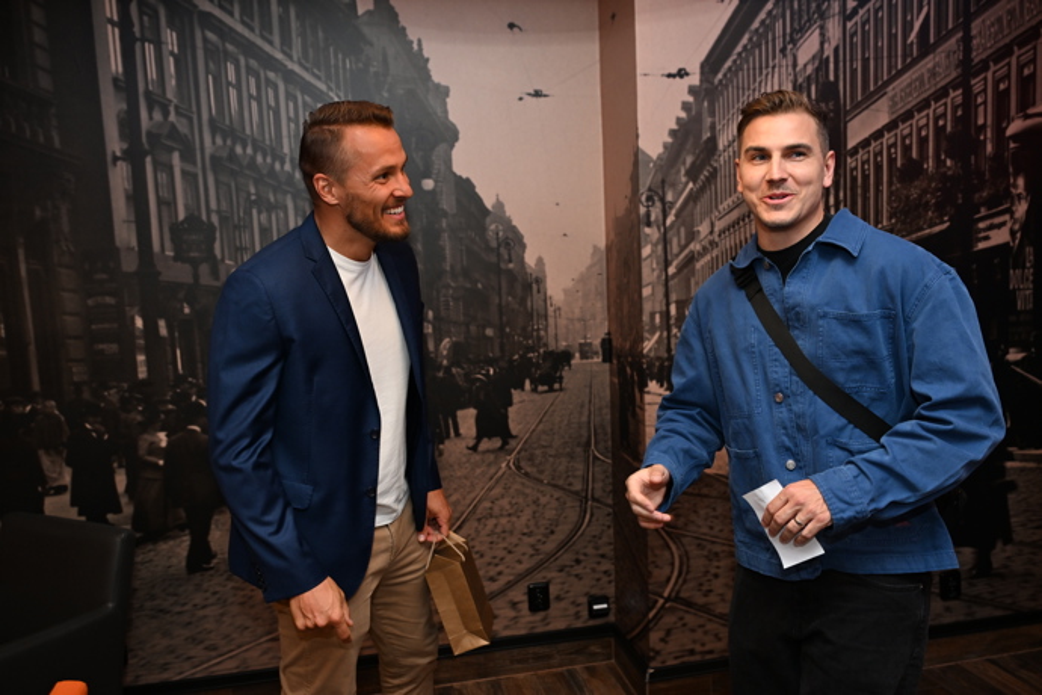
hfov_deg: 59.5
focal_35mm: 32
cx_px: 521
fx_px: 912
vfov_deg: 41.7
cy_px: 348
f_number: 5
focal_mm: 31.5
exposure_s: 1/125
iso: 2000
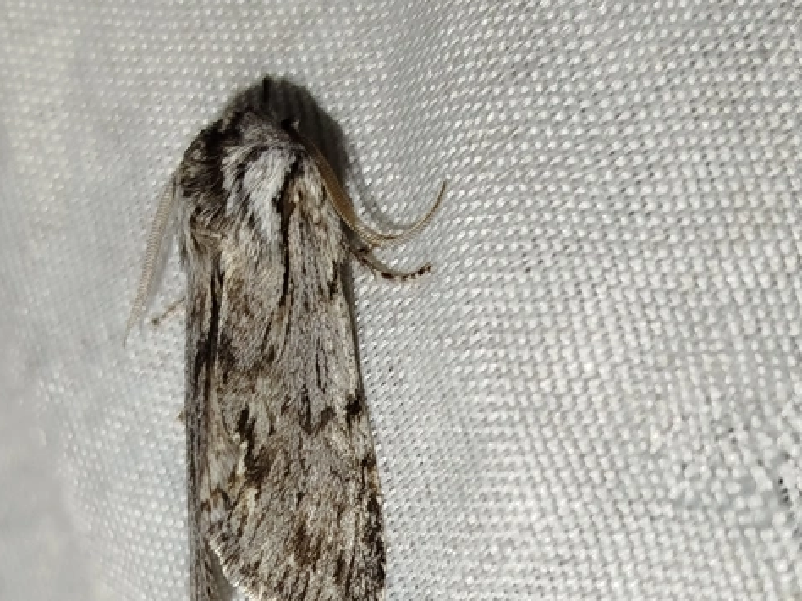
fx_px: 1783
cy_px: 471
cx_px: 398
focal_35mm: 77
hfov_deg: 25.3
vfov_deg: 19.0
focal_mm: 5.31
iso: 50
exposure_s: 1/50
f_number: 1.7
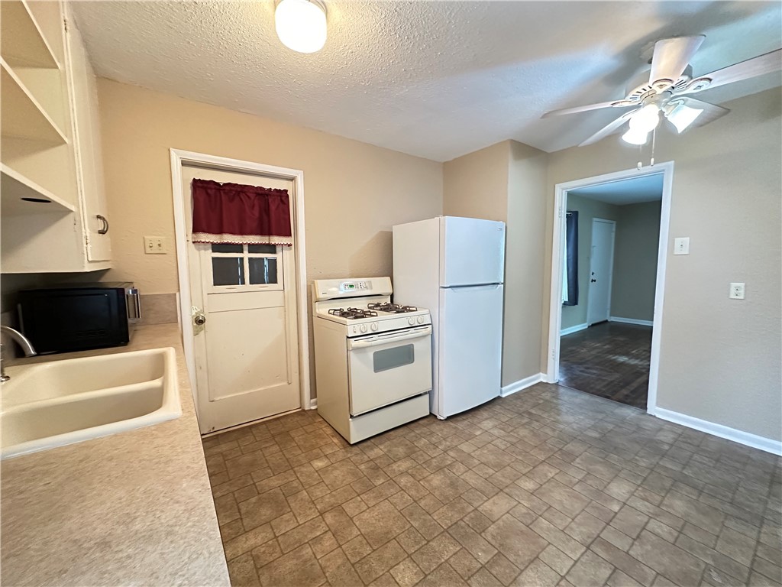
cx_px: 391
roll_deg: +1.0
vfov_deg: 85.7
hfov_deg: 102.1
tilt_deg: -5.6
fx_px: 316
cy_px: 294
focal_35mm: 14
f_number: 2.2
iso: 1000
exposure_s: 1/60
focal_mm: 2.22
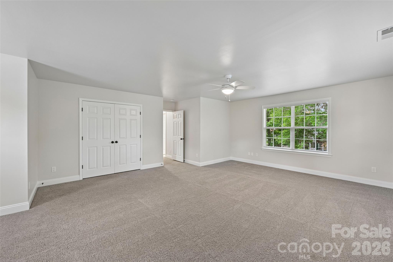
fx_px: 153
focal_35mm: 14
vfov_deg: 81.2
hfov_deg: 104.3
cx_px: 196
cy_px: 131
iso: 400
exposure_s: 1/5
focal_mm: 14
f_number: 8
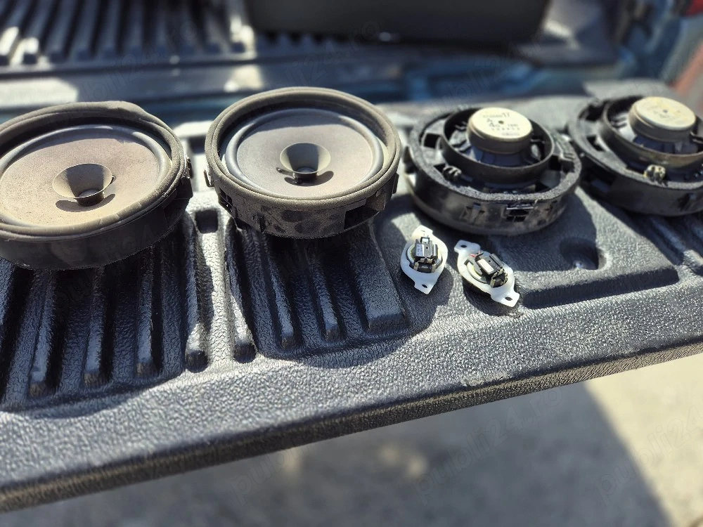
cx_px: 352
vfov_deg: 58.9
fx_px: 467
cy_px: 264
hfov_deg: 73.9
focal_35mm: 23
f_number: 1.8
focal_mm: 5.4
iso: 25
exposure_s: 1/769
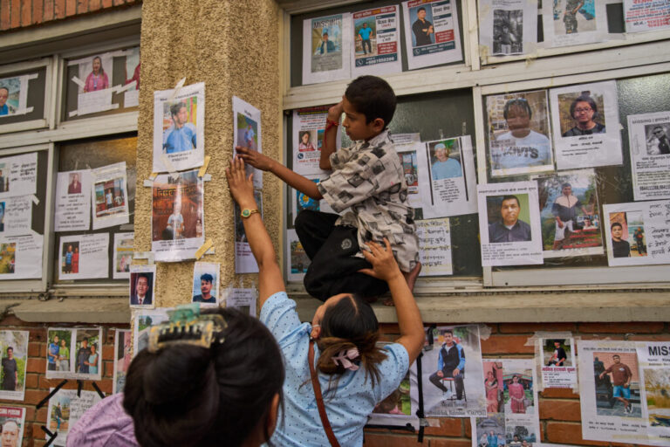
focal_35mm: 28
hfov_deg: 65.5
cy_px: 224
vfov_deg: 46.4
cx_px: 335
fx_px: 521
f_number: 4.5
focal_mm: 28
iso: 400
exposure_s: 1/400
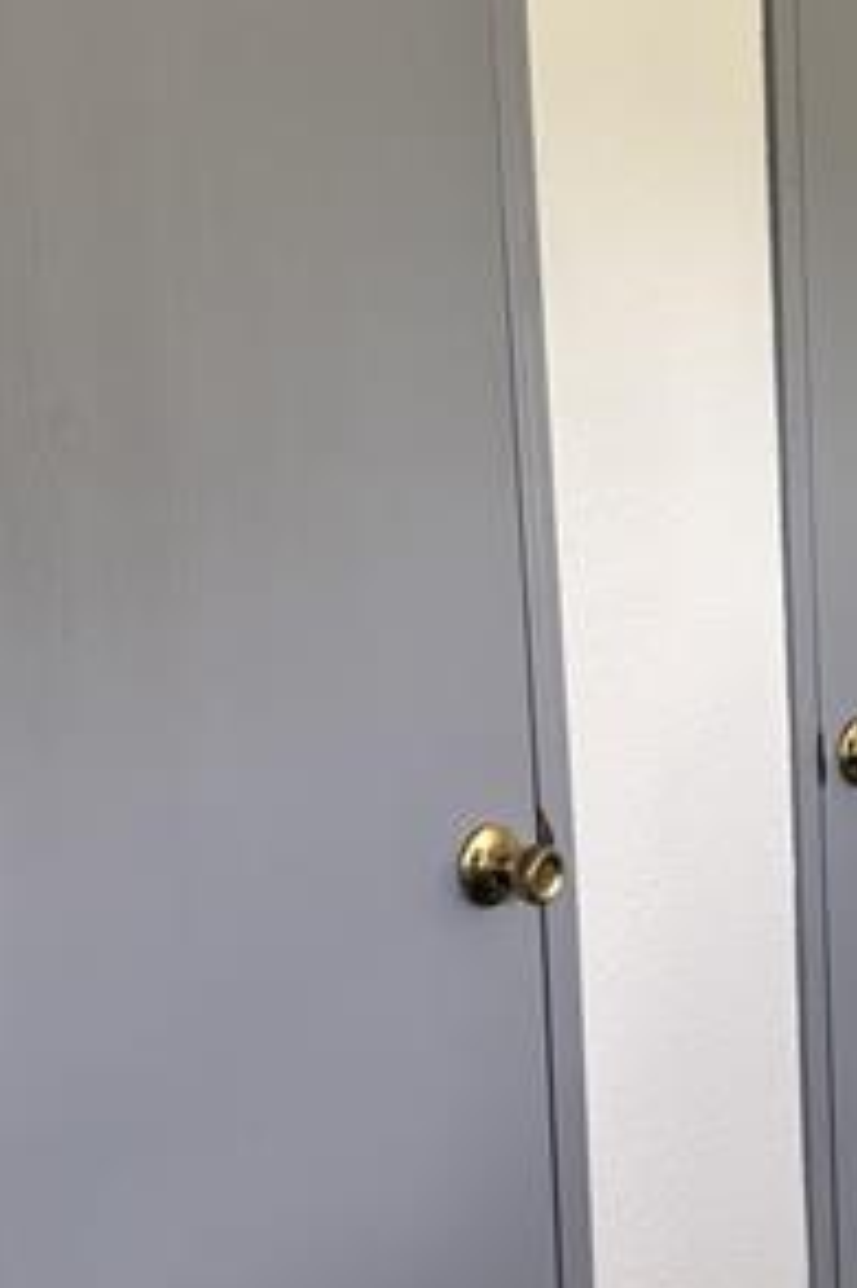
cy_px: 769
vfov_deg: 28.4
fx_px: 2538
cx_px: 905
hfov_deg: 18.5
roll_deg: +0.4
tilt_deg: -11.6
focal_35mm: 71
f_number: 1.6
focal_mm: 5.96
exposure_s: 1/88
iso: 125
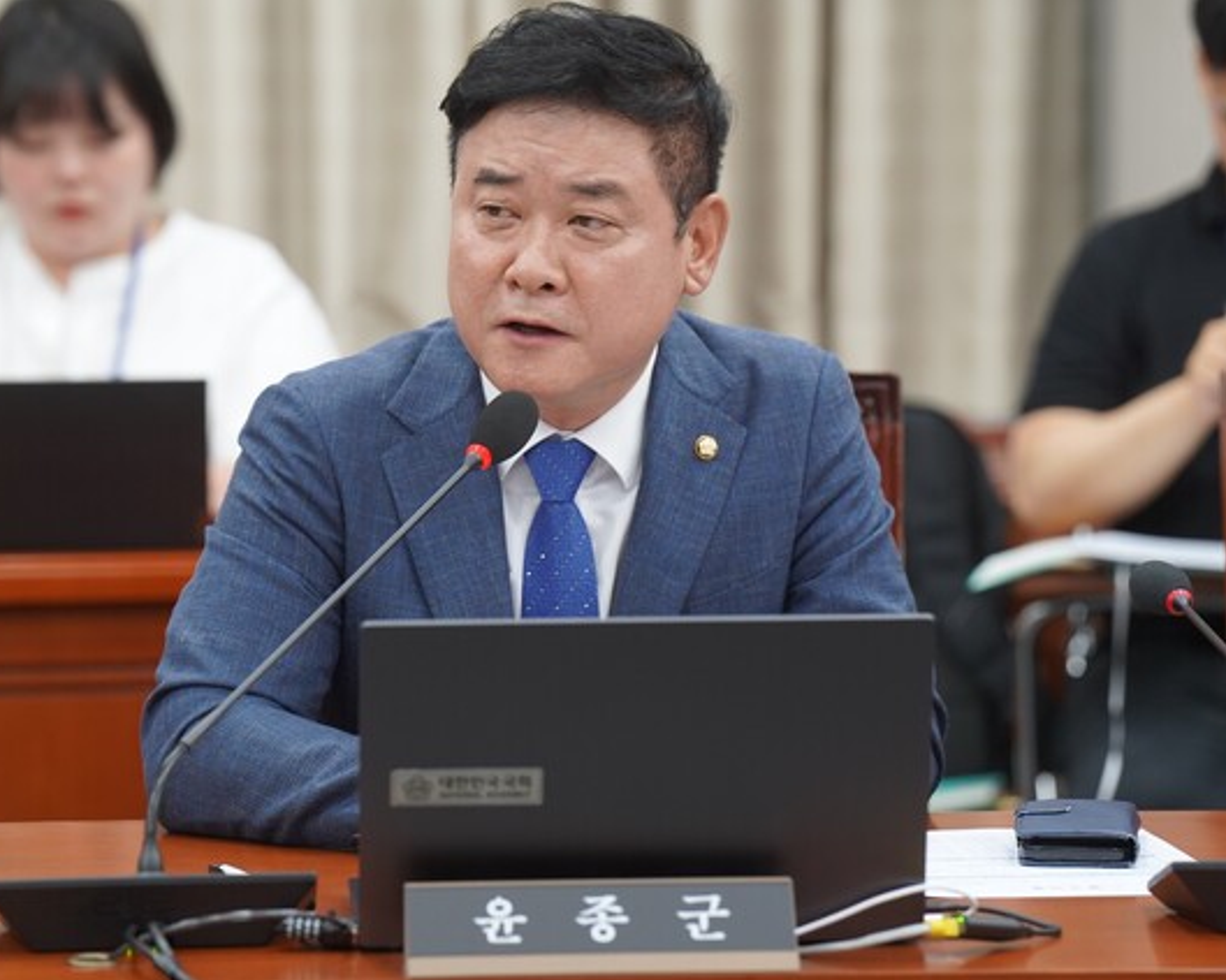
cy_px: 491
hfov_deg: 10.4
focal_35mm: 186
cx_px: 524
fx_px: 6748
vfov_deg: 8.3
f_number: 4
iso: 2000
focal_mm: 164
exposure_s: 1/200
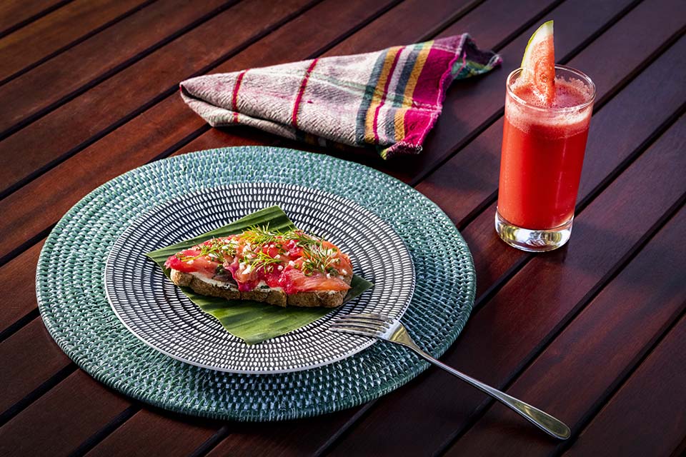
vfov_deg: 16.7
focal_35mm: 82
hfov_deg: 24.8
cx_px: 343
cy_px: 228
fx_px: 1562
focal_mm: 82
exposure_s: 1/250
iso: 2500
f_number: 10
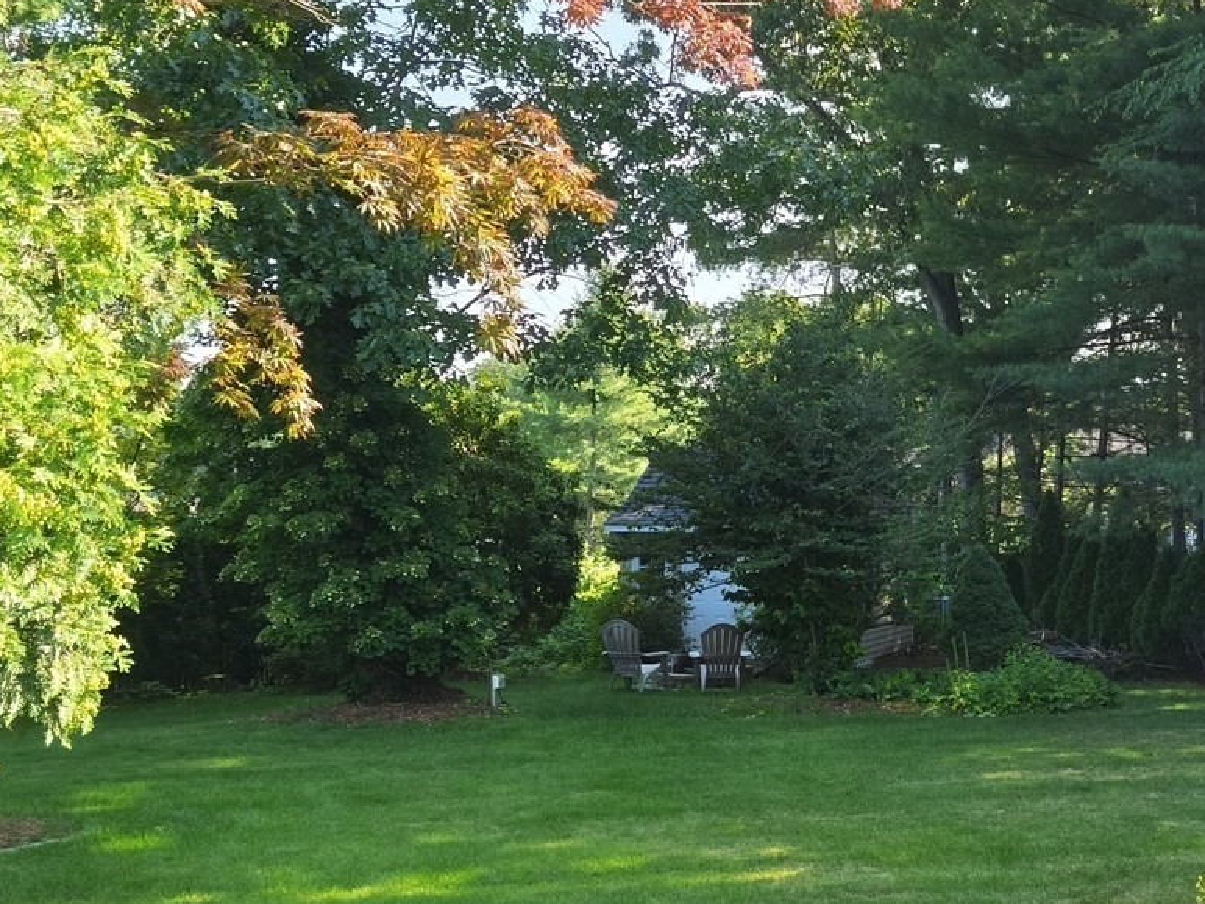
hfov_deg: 29.9
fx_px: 2123
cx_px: 1158
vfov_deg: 24.0
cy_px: 418
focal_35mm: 61
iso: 50
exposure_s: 1/120
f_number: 1.7
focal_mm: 5.35
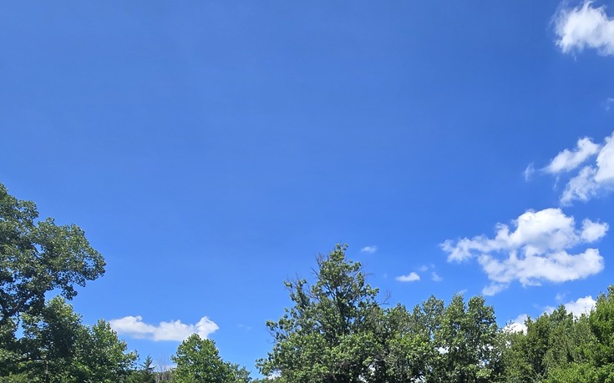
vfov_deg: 38.2
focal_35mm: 27
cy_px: 421
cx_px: 455
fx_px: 452
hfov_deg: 64.6
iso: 50
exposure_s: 1/1601
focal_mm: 2.2
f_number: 2.2
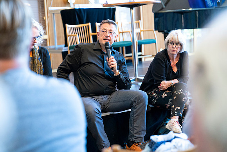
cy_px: 76
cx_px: 114
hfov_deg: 28.8
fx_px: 441
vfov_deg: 19.5
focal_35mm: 70
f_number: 2.8
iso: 4000
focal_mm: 70
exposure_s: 1/250
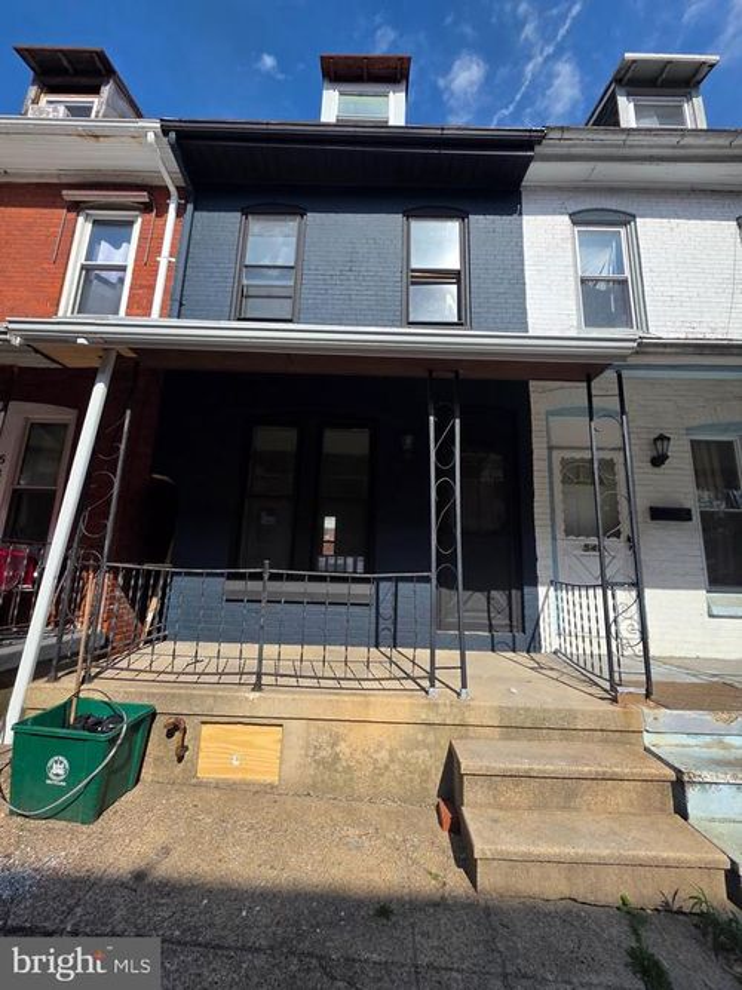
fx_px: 372
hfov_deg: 89.9
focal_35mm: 13
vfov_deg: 106.2
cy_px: 495
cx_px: 371
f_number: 1.9
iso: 40
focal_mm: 2.2
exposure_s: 1/2271
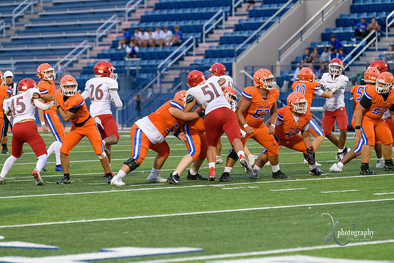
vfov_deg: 6.5
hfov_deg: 9.8
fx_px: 2299
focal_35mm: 210
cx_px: 197
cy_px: 132
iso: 9000
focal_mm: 210
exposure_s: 1/2000
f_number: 3.5
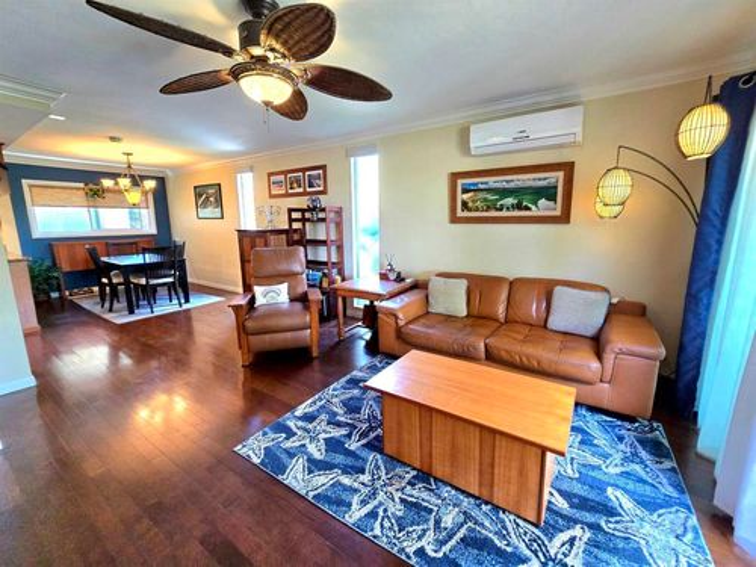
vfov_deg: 89.9
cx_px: 378
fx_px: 284
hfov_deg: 106.2
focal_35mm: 13
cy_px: 284
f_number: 2.2
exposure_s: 1/60.2
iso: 250
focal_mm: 2.2
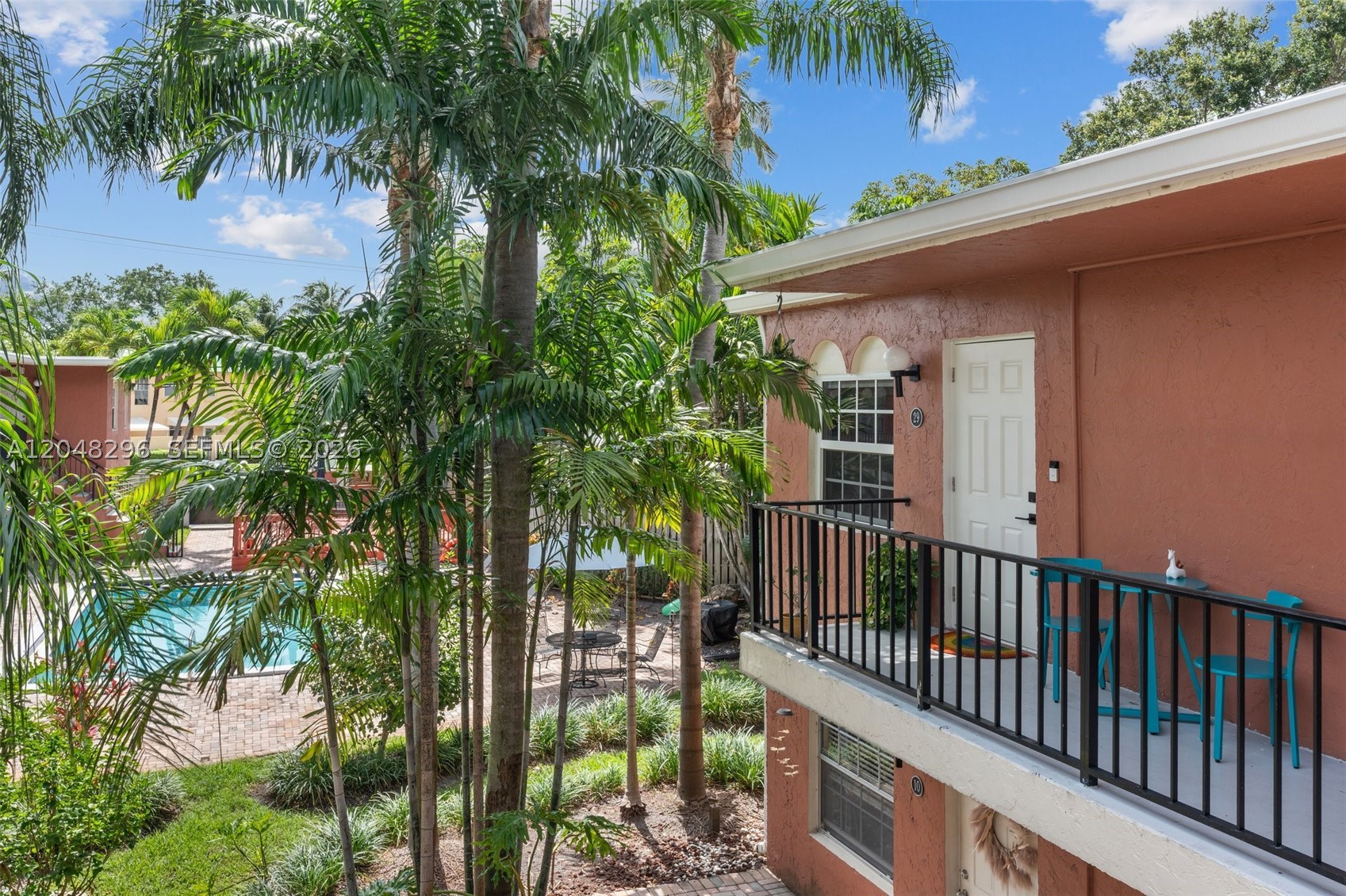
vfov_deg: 45.0
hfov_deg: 63.7
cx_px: 673
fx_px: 1084
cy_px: 448
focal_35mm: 29
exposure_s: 1/30
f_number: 11
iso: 250
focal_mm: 29
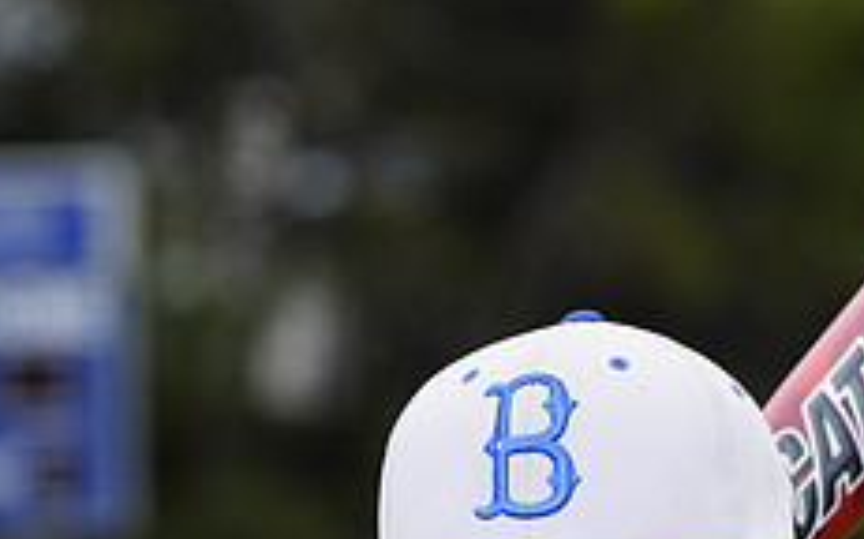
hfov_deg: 4.7
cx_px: 567
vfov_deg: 2.9
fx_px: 10424
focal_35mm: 443
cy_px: 1003
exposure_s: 1/250
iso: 100
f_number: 6.3
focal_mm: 173
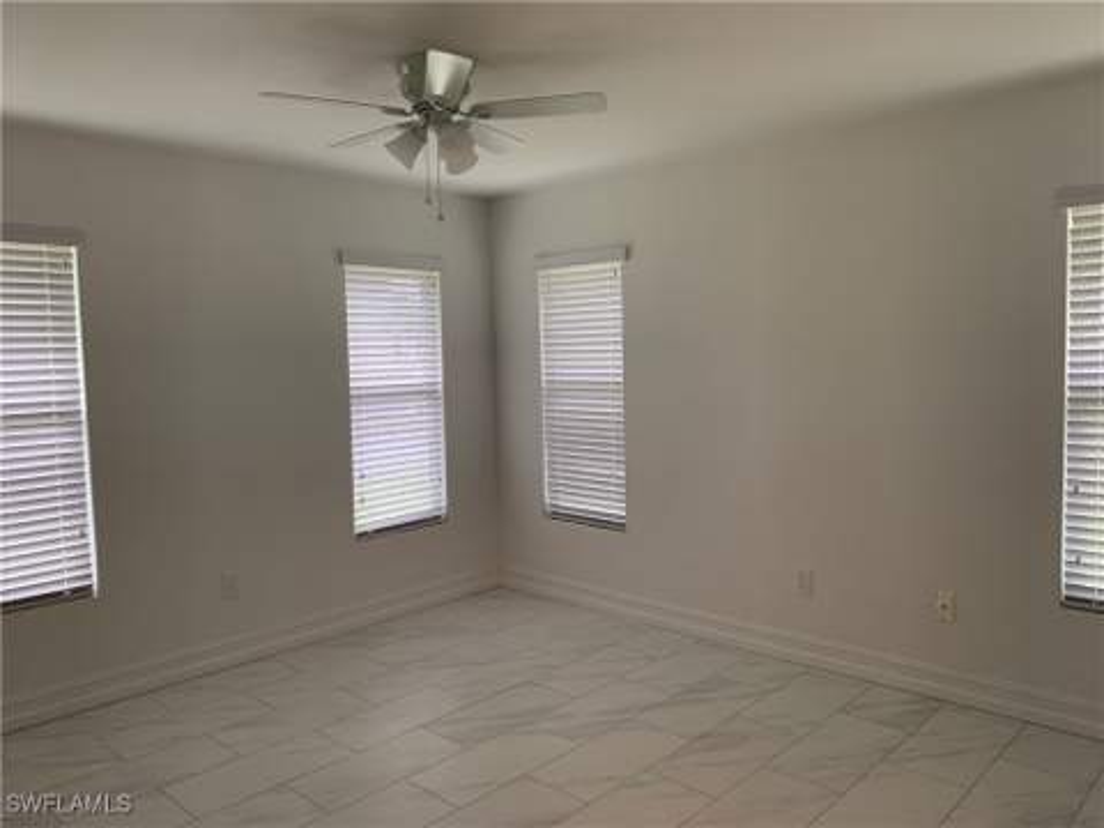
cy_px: 414
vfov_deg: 53.1
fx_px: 829
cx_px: 552
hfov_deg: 67.3
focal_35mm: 26
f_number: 1.8
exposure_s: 1/60
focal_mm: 4.25
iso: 50
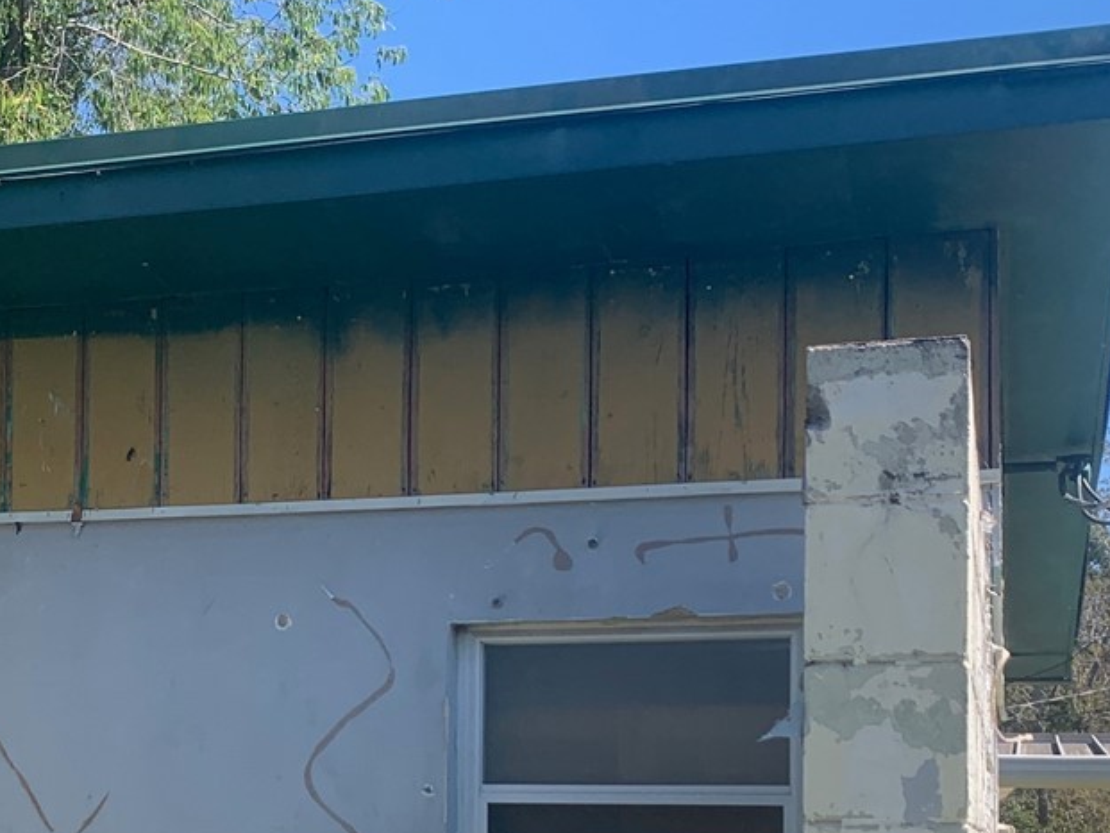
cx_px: 213
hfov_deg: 28.3
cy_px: 788
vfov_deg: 21.3
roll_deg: -1.6
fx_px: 2149
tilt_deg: +5.3
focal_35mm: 67
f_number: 1.8
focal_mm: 4.25
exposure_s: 1/991
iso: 25
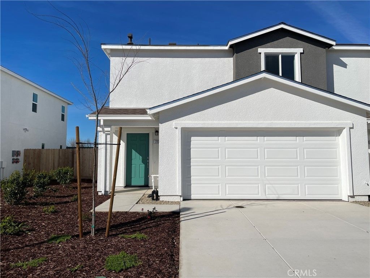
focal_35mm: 26
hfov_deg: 67.3
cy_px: 139
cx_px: 185
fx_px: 278
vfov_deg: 53.1
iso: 32
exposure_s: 1/10753
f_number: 1.6
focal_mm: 4.2
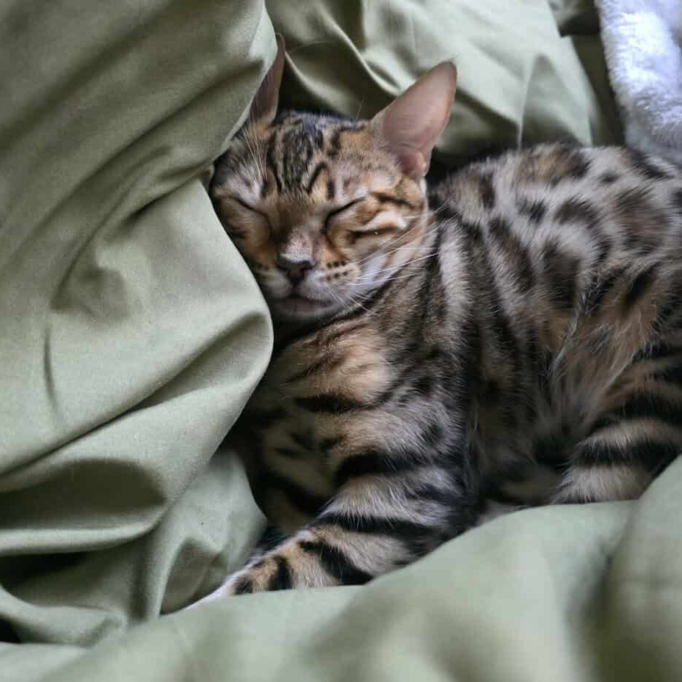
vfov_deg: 57.3
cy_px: 341
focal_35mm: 28
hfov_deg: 57.3
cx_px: 350
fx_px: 624
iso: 2000
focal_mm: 6.3
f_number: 1.7
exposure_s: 1/60
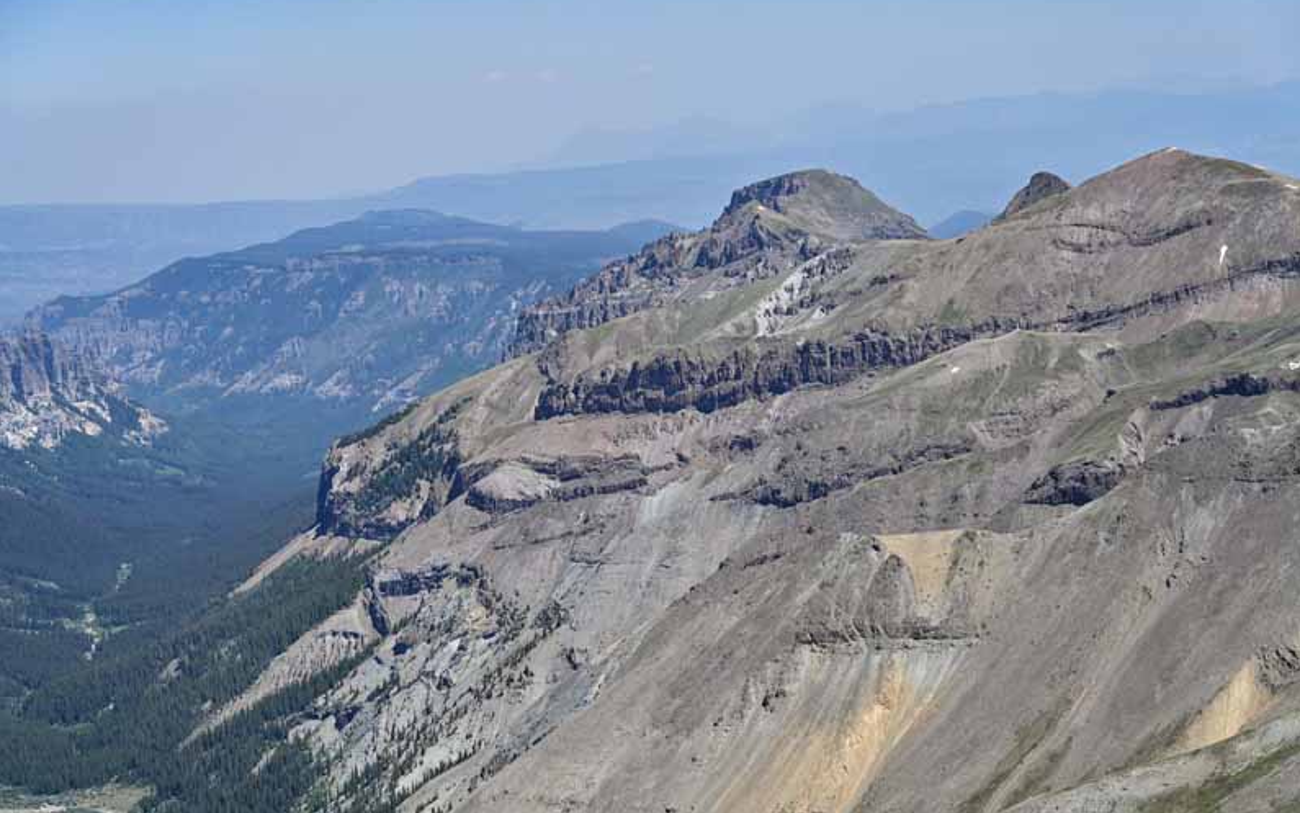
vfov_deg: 16.3
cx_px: 652
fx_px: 2835
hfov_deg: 25.8
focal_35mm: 80
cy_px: 413
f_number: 8
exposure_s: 1/400
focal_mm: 78
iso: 64
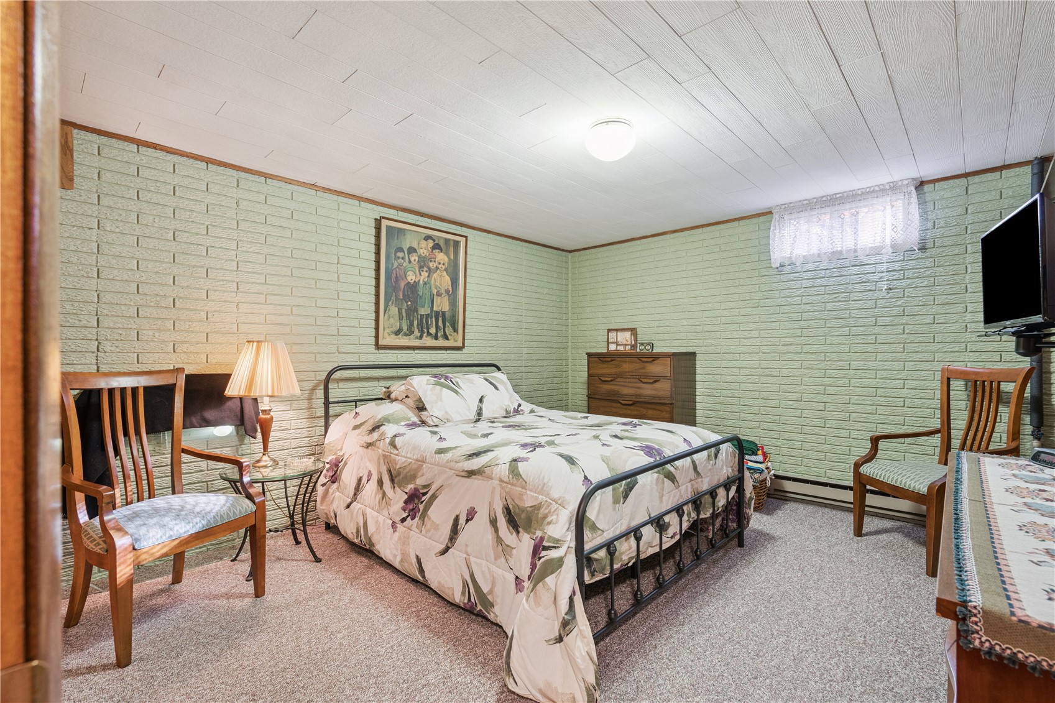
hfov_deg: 96.7
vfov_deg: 73.7
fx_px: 469
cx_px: 528
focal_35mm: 16
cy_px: 352
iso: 800
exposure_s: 1/6
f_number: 8
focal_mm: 16
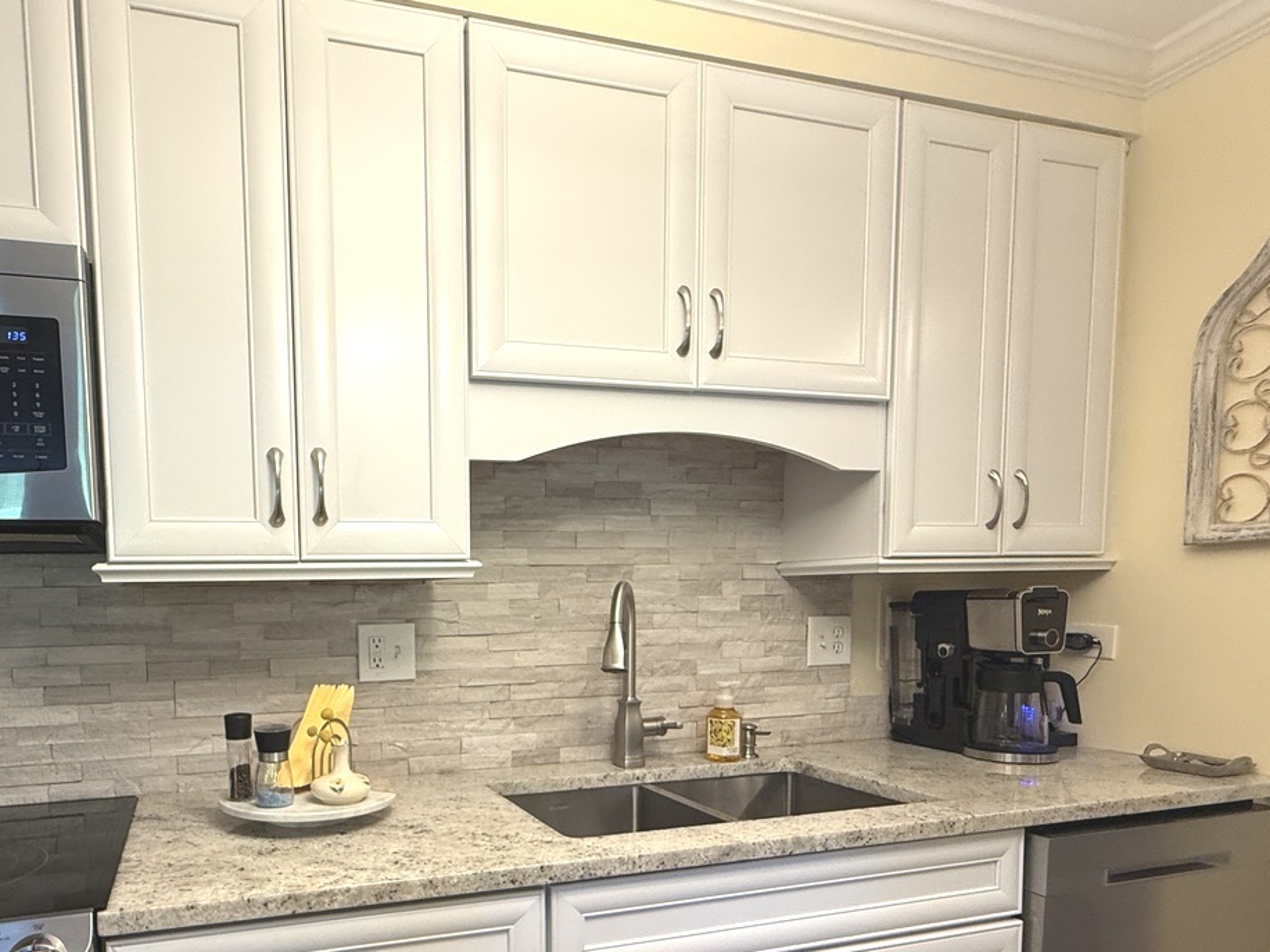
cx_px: 426
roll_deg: +0.6
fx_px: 807
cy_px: 658
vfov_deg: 59.2
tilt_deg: -3.7
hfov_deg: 74.1
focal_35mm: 22
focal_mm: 2.22
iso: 200
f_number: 2.2
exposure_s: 1/60
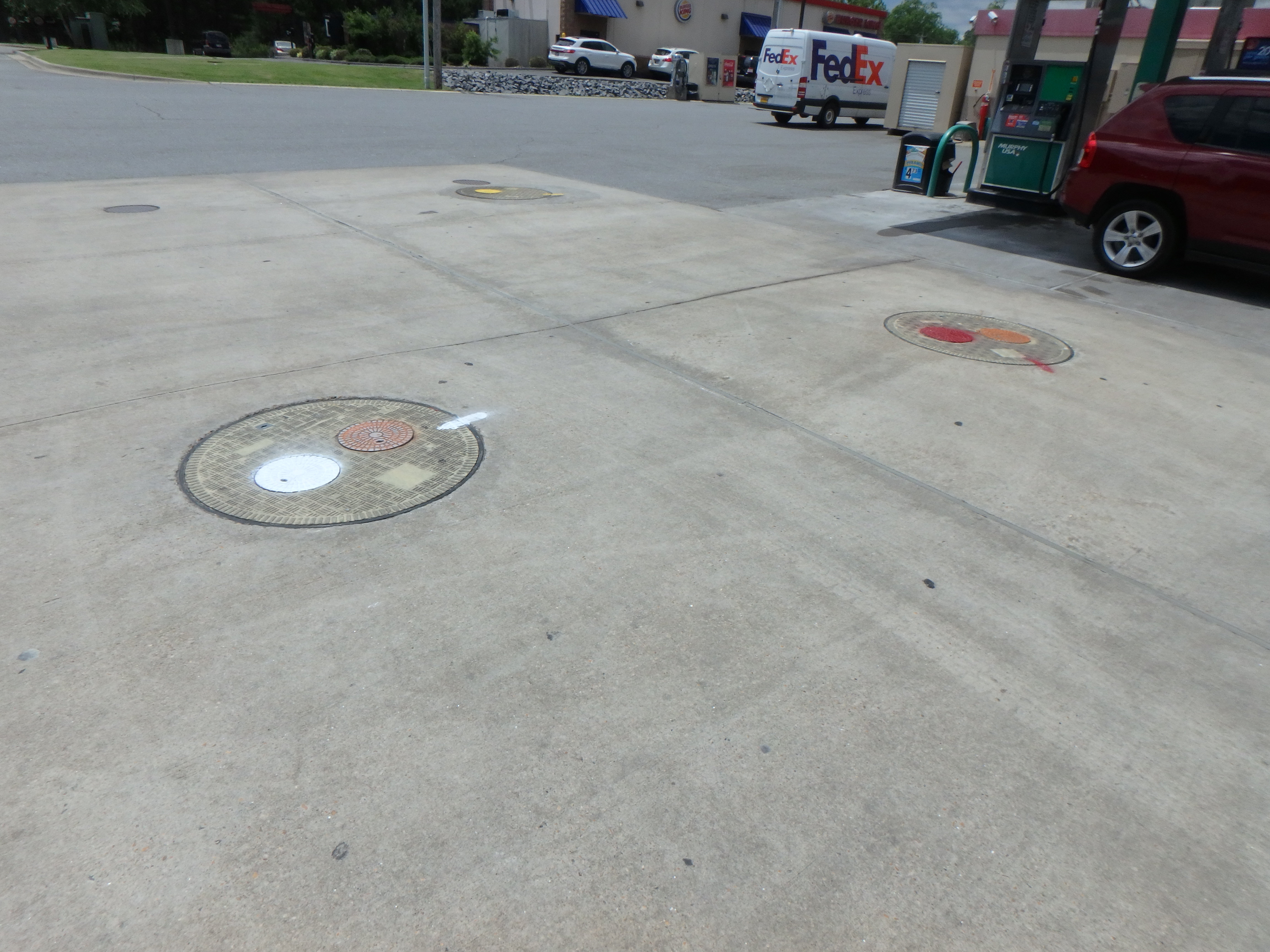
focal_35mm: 21
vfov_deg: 63.4
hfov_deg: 79.0
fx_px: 770
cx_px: 635
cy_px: 476
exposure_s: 1/1250
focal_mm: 3.7
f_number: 6
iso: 125
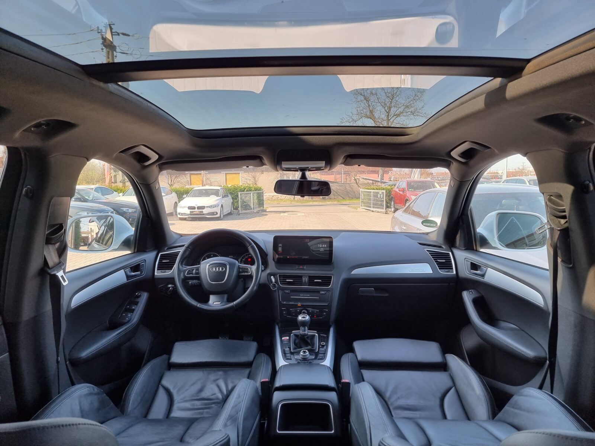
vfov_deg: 56.8
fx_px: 413
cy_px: 223
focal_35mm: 24
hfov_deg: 71.6
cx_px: 298
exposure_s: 1/120
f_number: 1.8
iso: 50
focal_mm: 6.7
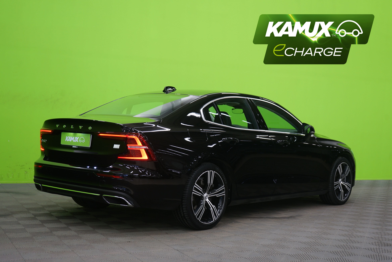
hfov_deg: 39.6
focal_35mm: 50
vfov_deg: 27.0
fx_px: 544
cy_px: 131
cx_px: 196
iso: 400
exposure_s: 1/8
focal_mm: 50
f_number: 5
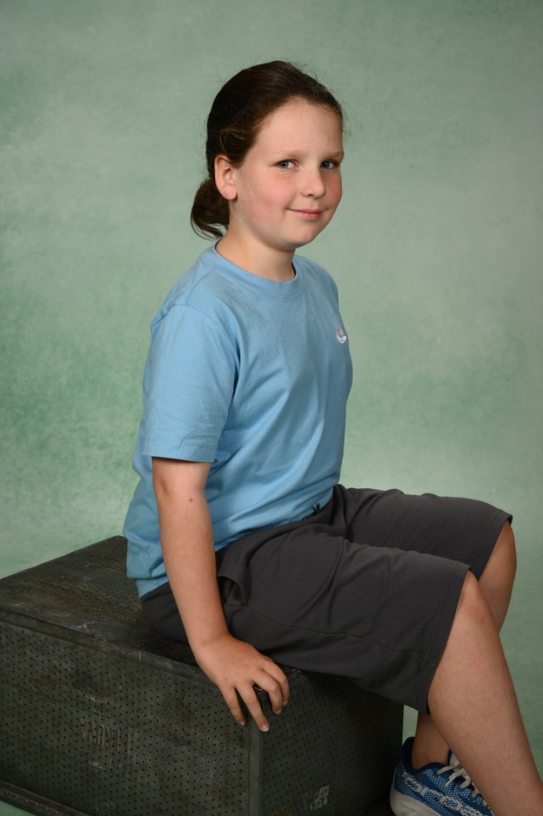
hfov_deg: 20.0
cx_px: 272
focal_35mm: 68
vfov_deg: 29.7
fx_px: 1540
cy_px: 408
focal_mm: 68
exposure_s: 1/125
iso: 400
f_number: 10
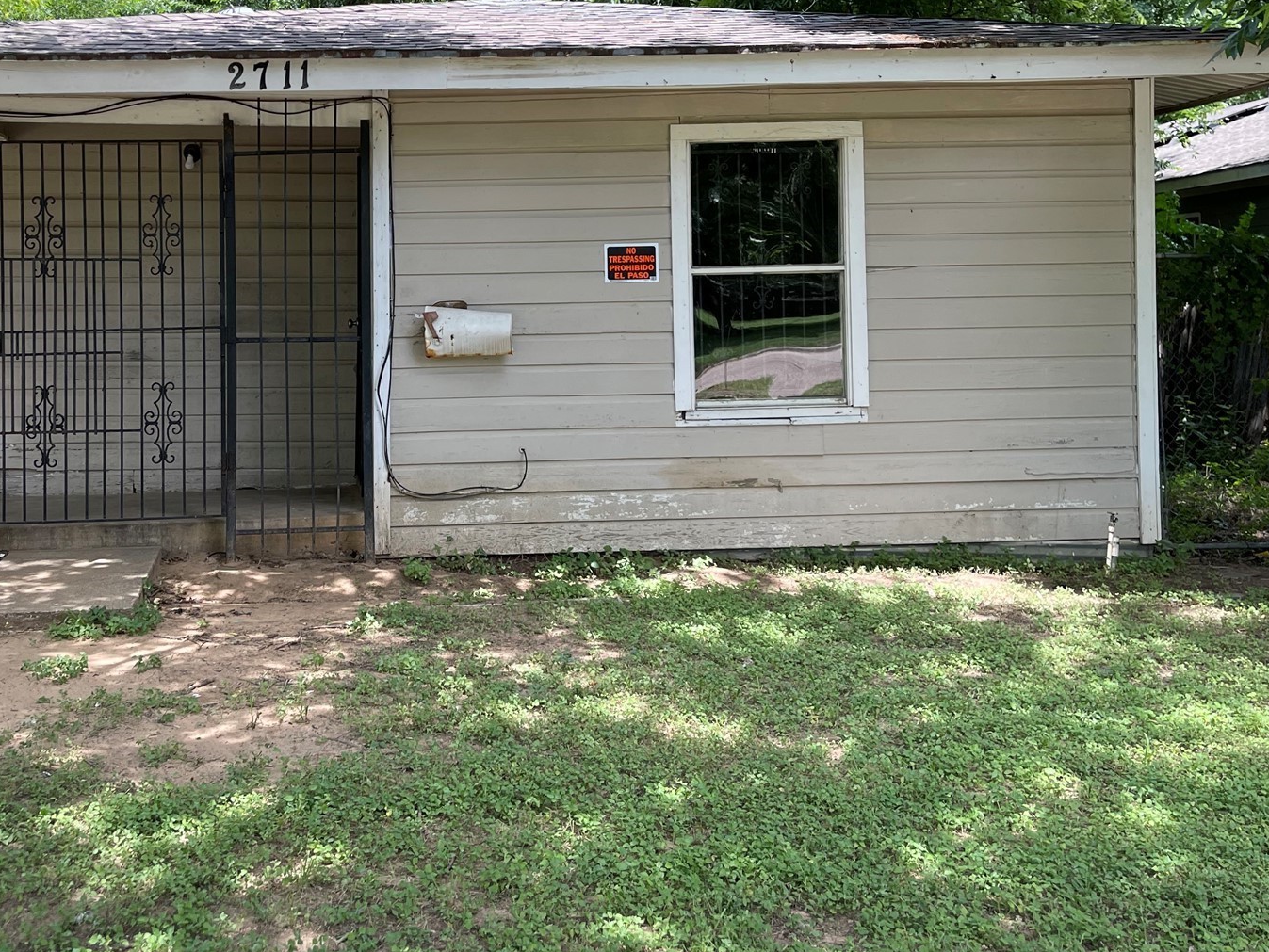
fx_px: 1393
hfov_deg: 48.4
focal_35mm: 38
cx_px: 463
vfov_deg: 37.1
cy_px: 278
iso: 32
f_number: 1.6
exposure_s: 1/478
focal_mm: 5.1
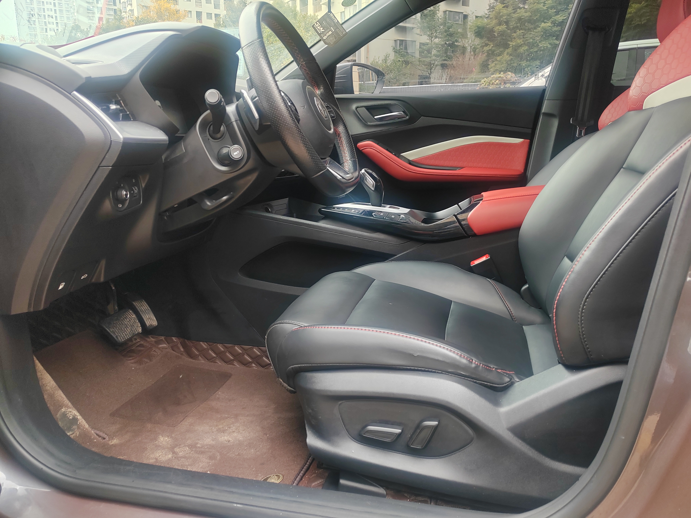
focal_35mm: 27
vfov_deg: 51.4
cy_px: 259
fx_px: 539
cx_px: 346
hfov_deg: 65.3
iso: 100
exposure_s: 1/100
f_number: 1.9
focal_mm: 5.52
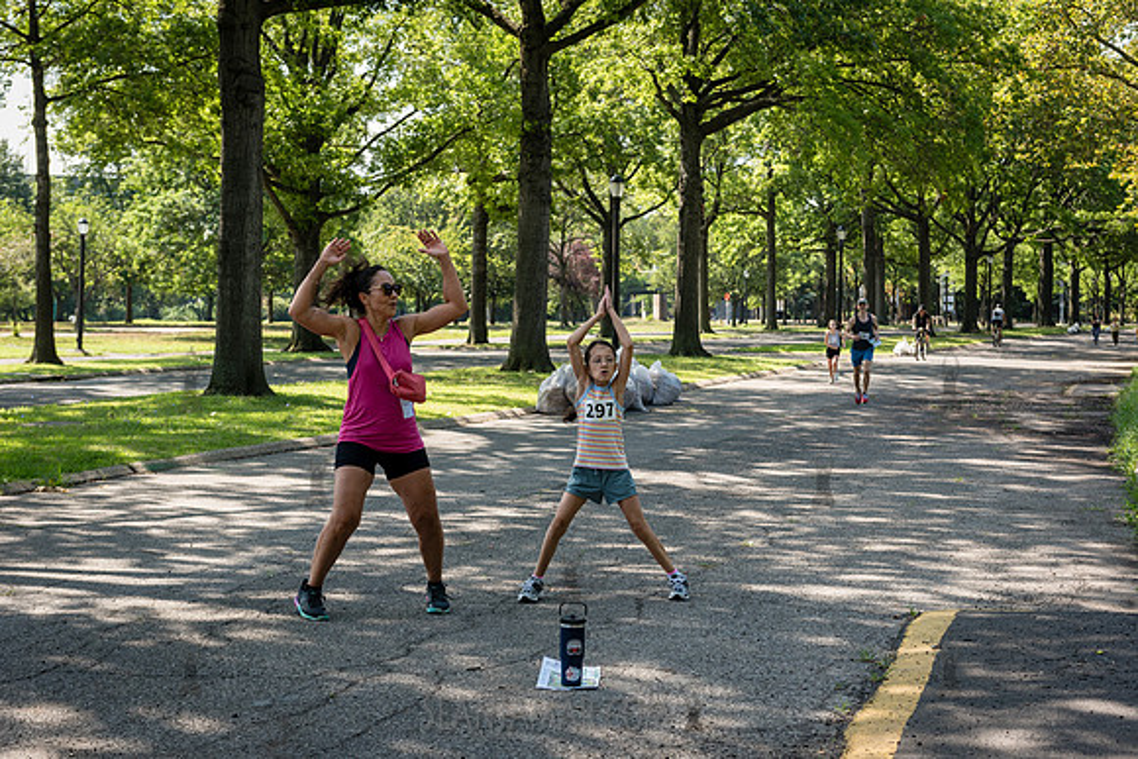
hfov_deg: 34.5
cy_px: 380
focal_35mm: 58
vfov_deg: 23.4
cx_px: 569
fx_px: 1834
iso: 400
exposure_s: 1/400
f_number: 5
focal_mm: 58
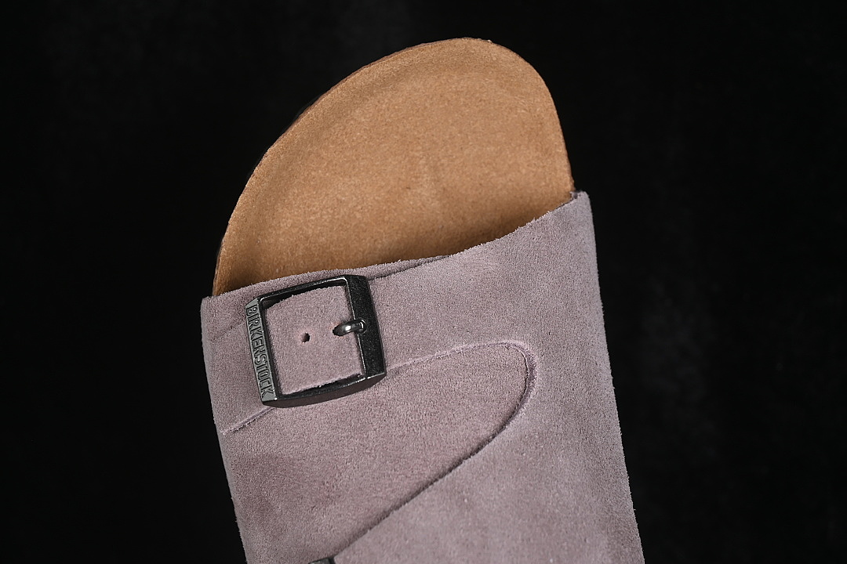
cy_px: 282
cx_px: 424
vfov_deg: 18.2
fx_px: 1764
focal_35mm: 75
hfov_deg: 27.0
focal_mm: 50
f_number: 7.1
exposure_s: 1/60
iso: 160
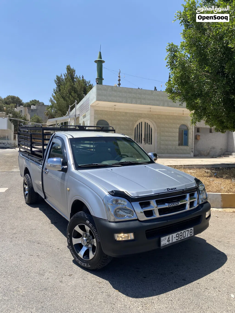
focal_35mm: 26
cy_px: 156
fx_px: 235
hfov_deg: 53.1
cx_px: 118
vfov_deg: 67.3
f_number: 1.8
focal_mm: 4.25
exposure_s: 1/2688
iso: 32
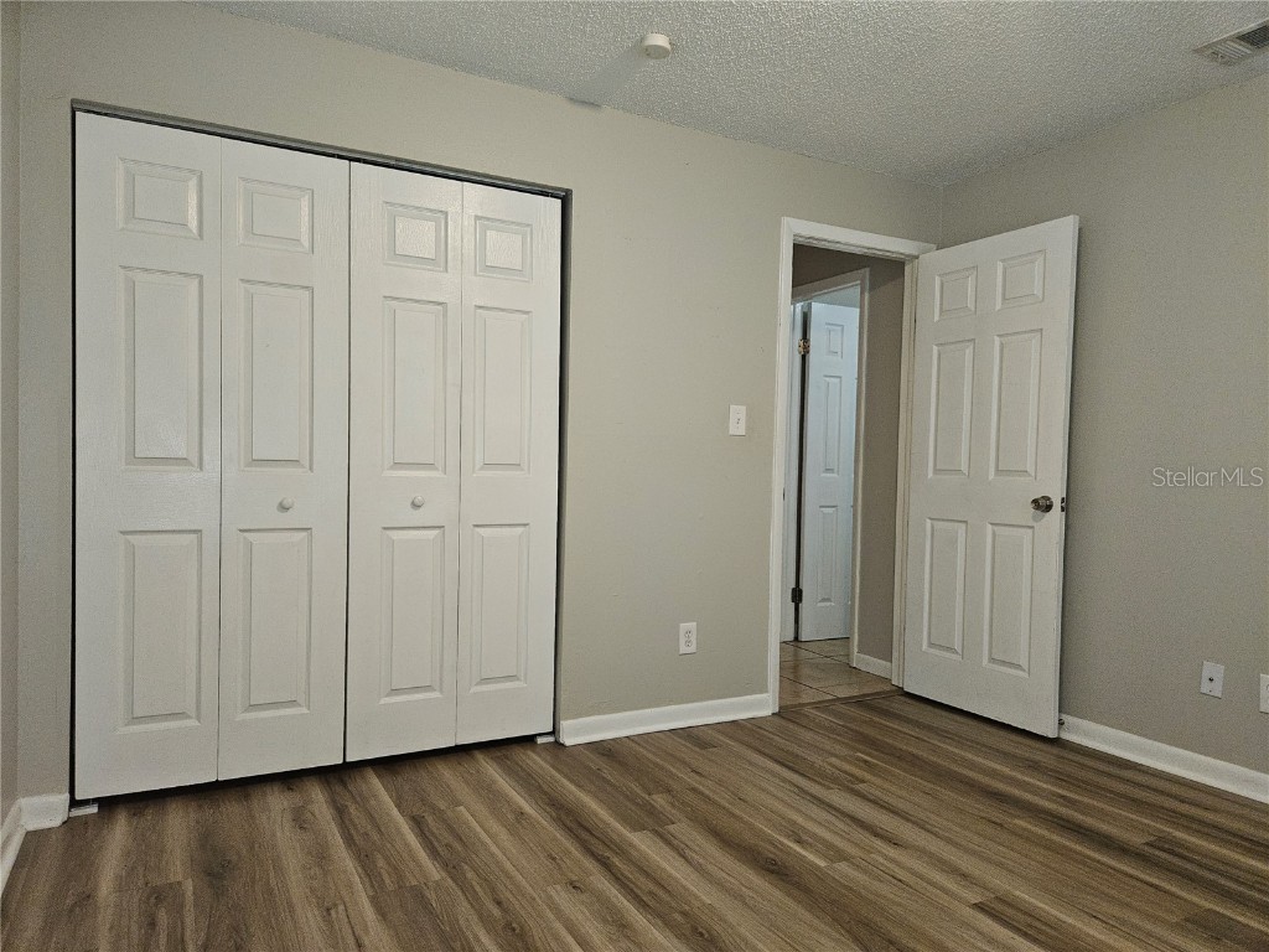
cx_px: 634
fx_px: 843
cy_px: 476
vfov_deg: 58.9
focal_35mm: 23
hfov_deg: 73.9
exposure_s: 1/40
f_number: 1.8
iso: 100
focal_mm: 5.4
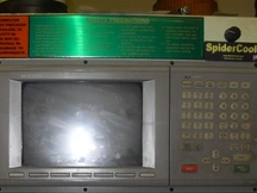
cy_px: 157
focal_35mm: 63
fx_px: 468
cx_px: 81
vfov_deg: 22.9
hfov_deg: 30.4
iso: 100
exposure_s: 1/45
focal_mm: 6.3
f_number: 2.8
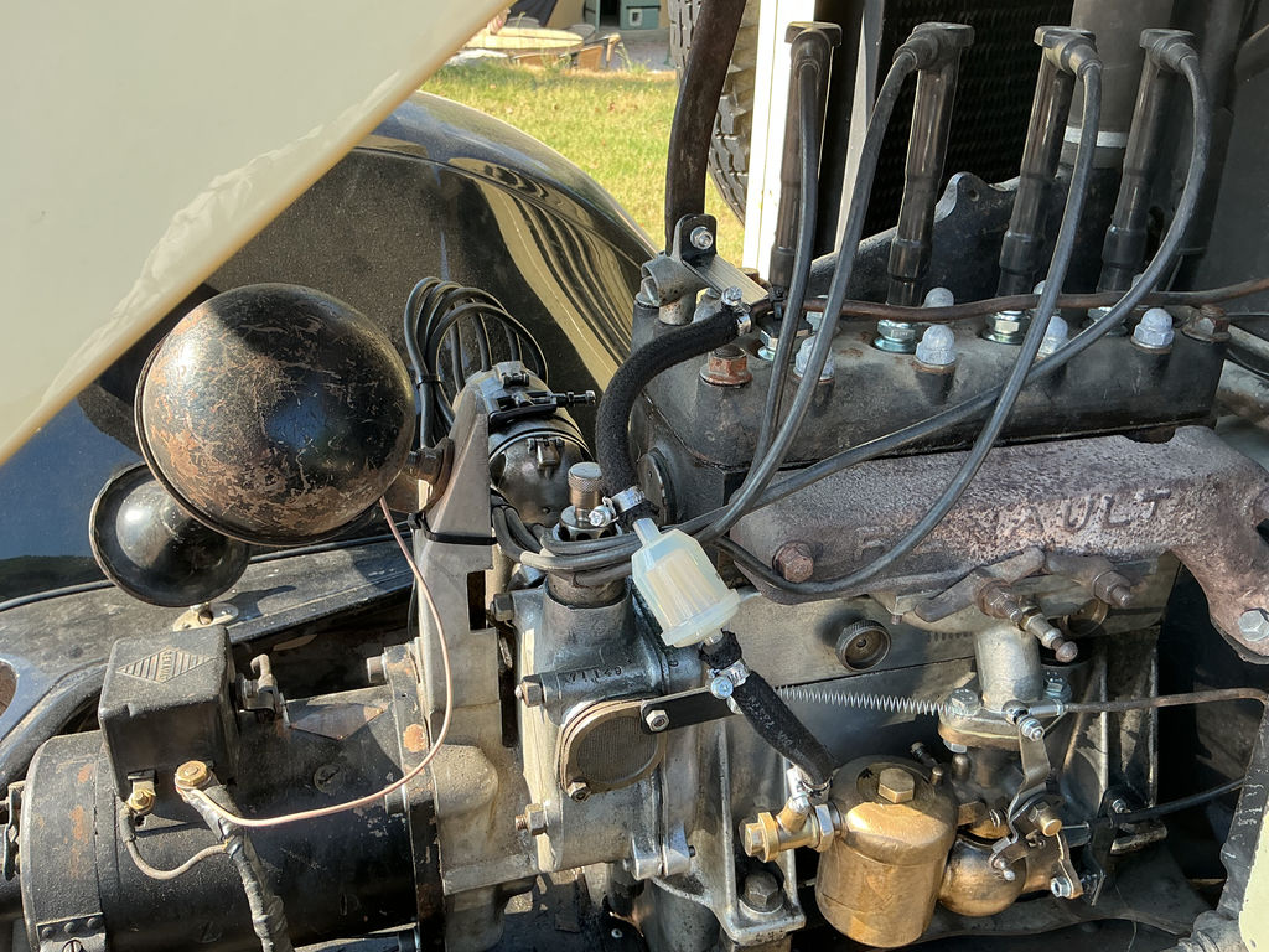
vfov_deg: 48.2
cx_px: 634
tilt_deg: -28.5
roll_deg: -2.7
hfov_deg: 61.7
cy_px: 476
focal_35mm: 29
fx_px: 1063
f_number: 1.8
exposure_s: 1/163
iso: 20
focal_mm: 3
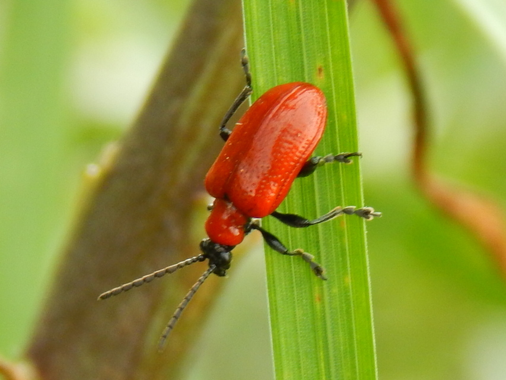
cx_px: 253
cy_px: 190
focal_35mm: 131
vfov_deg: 11.3
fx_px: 1915
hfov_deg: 15.1
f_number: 4.8
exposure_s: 1/30
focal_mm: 23.4
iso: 160
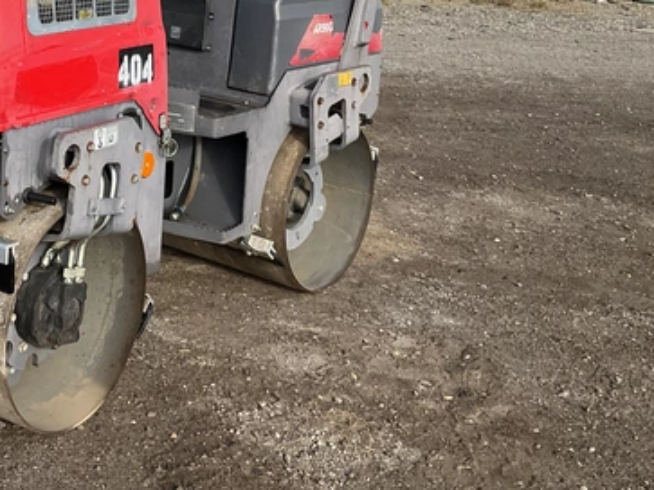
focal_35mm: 60
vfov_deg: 23.6
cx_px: 31
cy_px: 35
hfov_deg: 30.4
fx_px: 1133
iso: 25
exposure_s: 1/1451
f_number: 1.8
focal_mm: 3
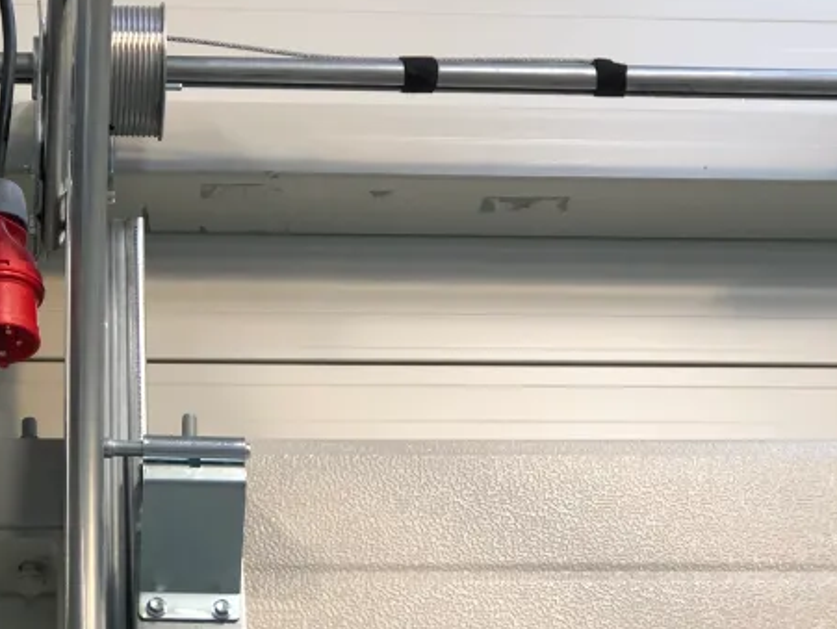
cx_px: 278
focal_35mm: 101
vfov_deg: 14.7
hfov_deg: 19.4
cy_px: 269
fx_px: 2444
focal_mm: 6.6
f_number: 2.8
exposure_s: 1/120
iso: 200
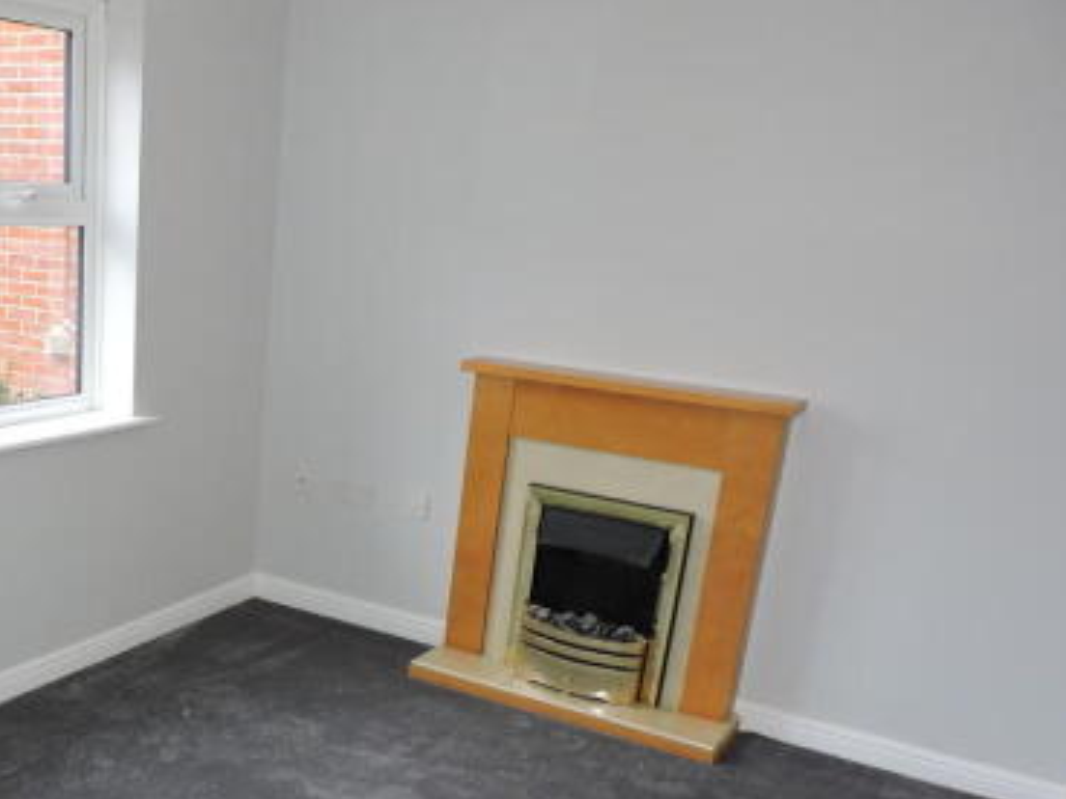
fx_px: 1170
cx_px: 236
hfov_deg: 46.8
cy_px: 580
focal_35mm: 38
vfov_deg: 37.0
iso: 200
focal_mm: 4.3
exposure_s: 1/30
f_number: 3
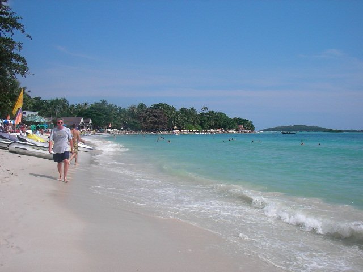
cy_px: 136
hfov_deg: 49.0
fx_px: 398
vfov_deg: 37.7
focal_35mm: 38
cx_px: 182
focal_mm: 6
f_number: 7
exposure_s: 1/366
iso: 50
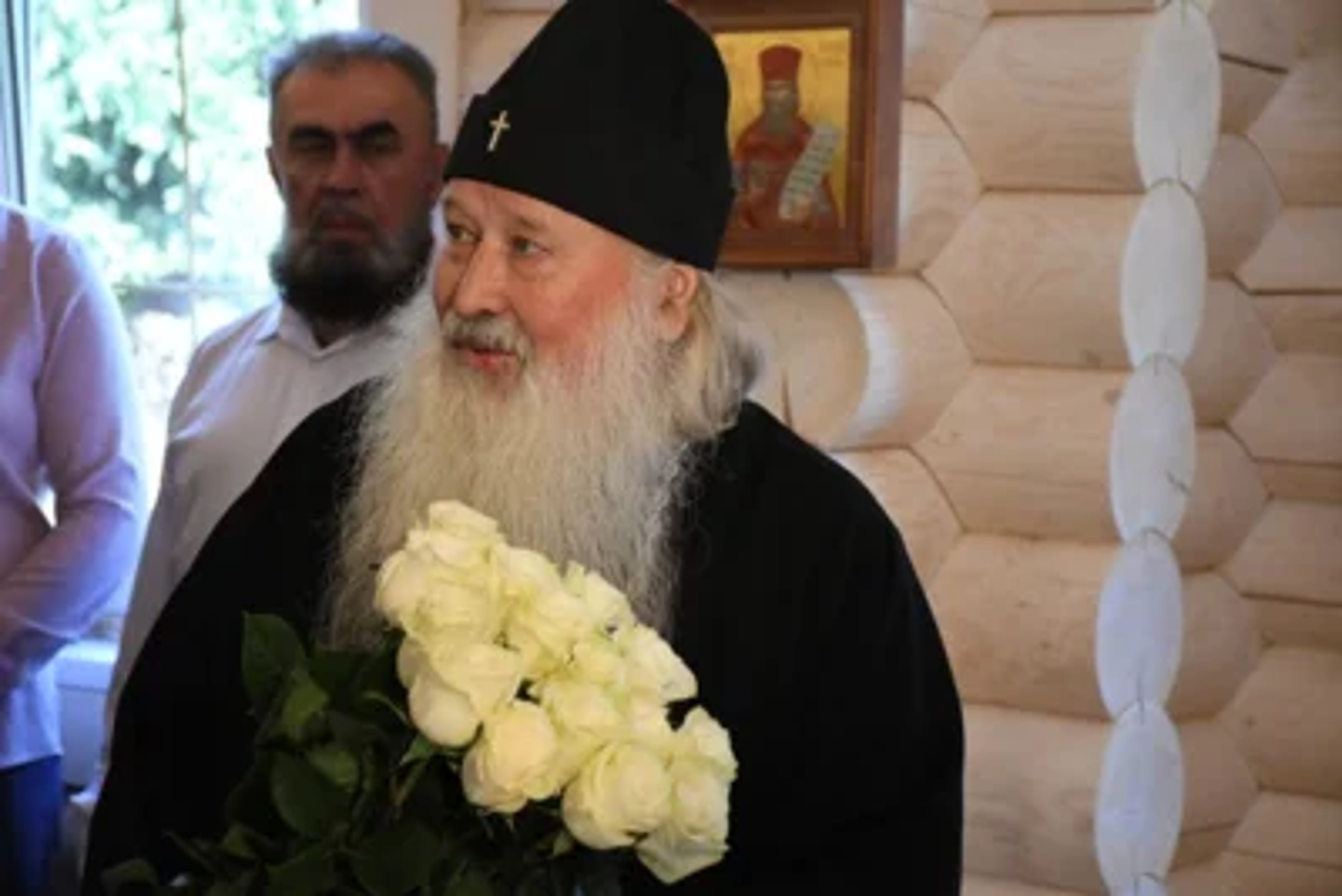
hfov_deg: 21.9
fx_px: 3468
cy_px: 448
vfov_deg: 14.7
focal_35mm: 93
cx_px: 671
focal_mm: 62
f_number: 5
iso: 5000
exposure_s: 1/400
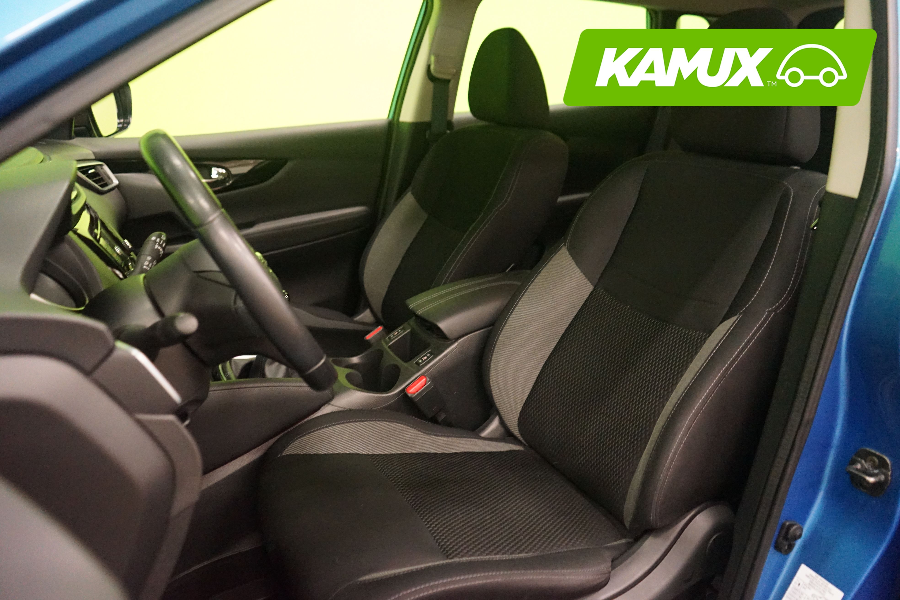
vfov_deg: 46.4
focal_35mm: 28
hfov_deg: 65.5
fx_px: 700
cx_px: 450
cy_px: 300
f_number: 3.5
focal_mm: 28
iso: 6400
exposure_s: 1/30
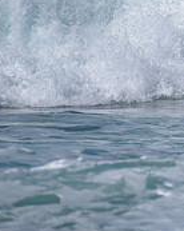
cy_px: 38
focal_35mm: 1576
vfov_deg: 1.2
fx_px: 10747
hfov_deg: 1.0
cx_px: 377
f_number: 5.6
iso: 140
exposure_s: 1/2000
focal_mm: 500
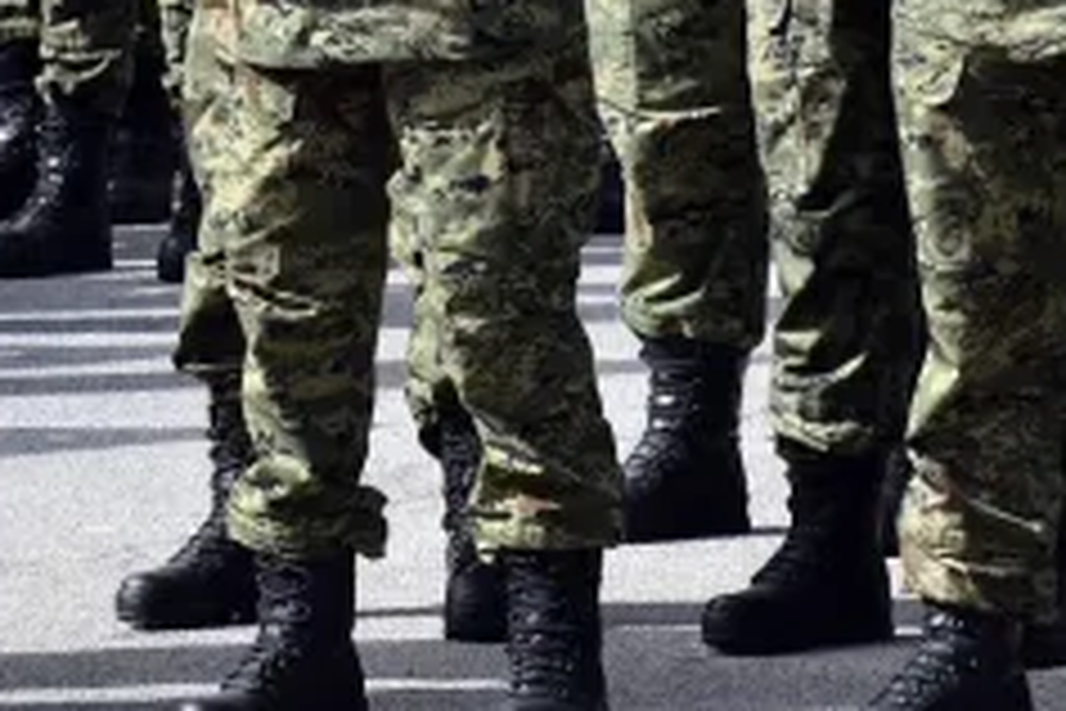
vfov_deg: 3.0
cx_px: 279
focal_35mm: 456
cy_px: -326
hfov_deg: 4.5
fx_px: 13502
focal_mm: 95
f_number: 11
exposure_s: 1/2000
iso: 2000
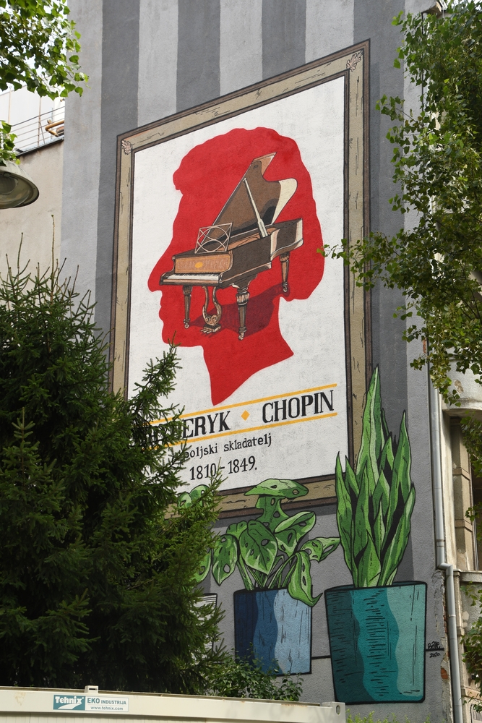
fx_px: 1144
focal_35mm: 57
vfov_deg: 35.0
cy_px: 362
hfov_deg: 23.8
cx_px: 241
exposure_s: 1/100
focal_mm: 38
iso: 160
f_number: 7.1
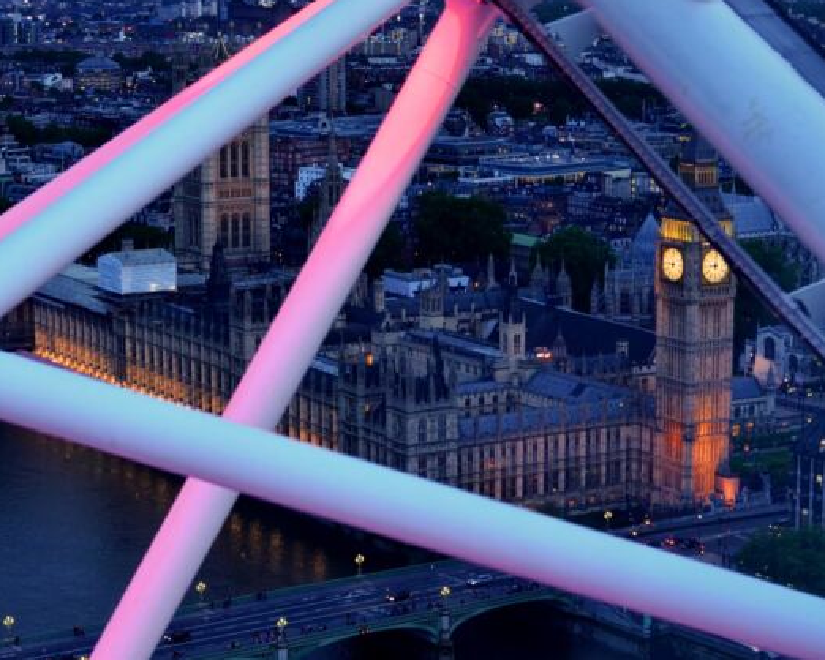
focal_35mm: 86
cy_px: 328
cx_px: 376
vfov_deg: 17.9
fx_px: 2101
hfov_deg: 22.2
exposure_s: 1/50
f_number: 3.5
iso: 800
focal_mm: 50
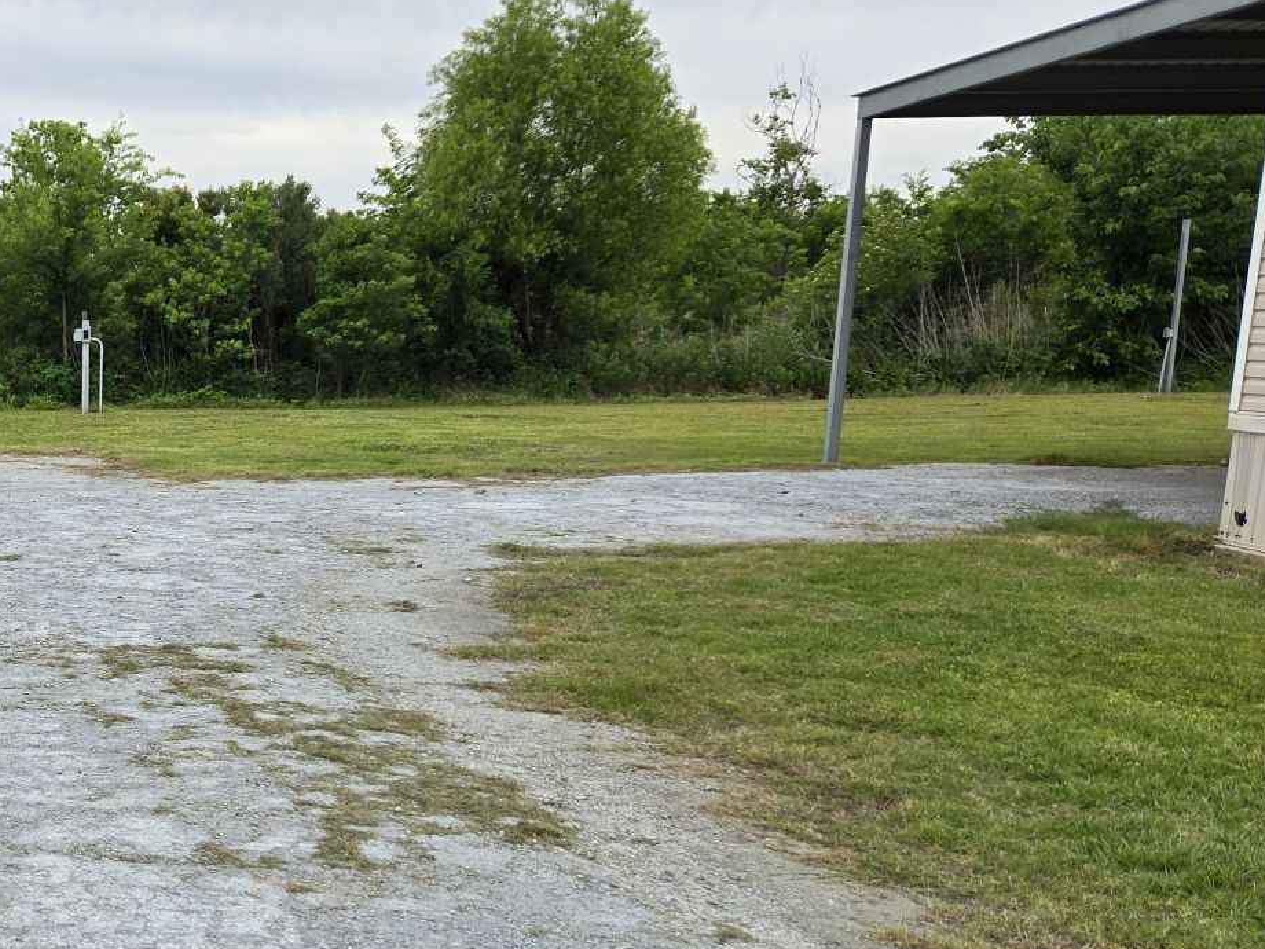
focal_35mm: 50
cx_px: -59
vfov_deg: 28.6
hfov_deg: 34.1
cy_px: 741
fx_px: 1827
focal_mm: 5.4
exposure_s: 1/981
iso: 25
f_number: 1.8
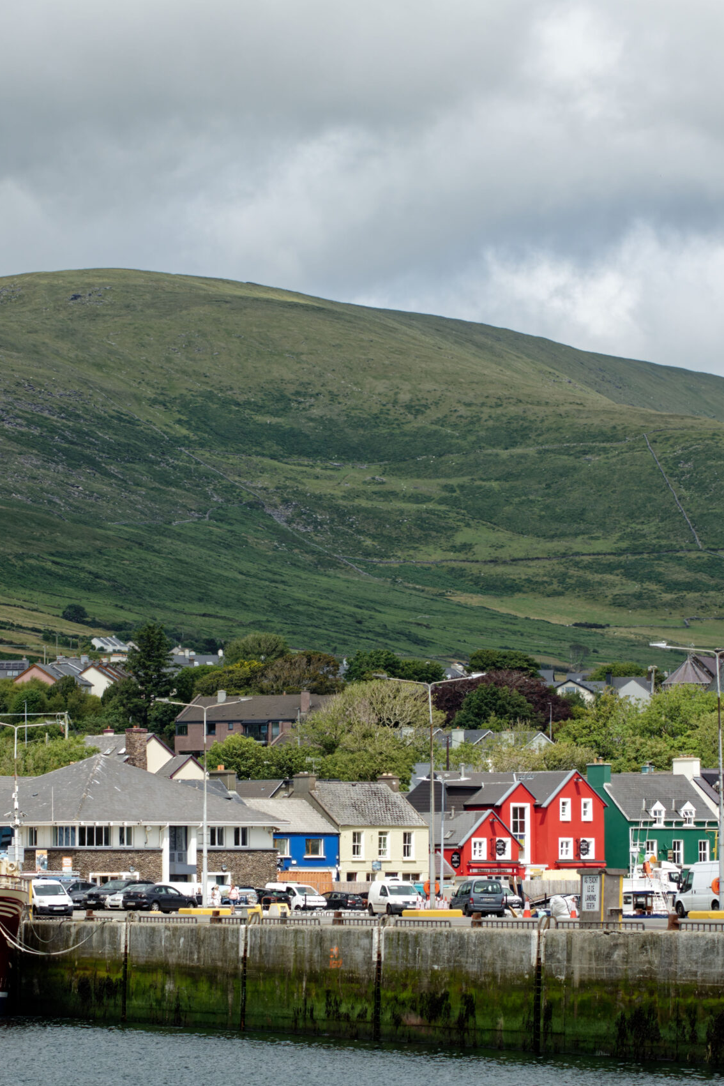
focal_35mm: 158
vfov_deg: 13.0
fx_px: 4766
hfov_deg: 8.7
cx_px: 328
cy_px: 544
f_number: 8
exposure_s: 1/1000
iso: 280
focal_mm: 70
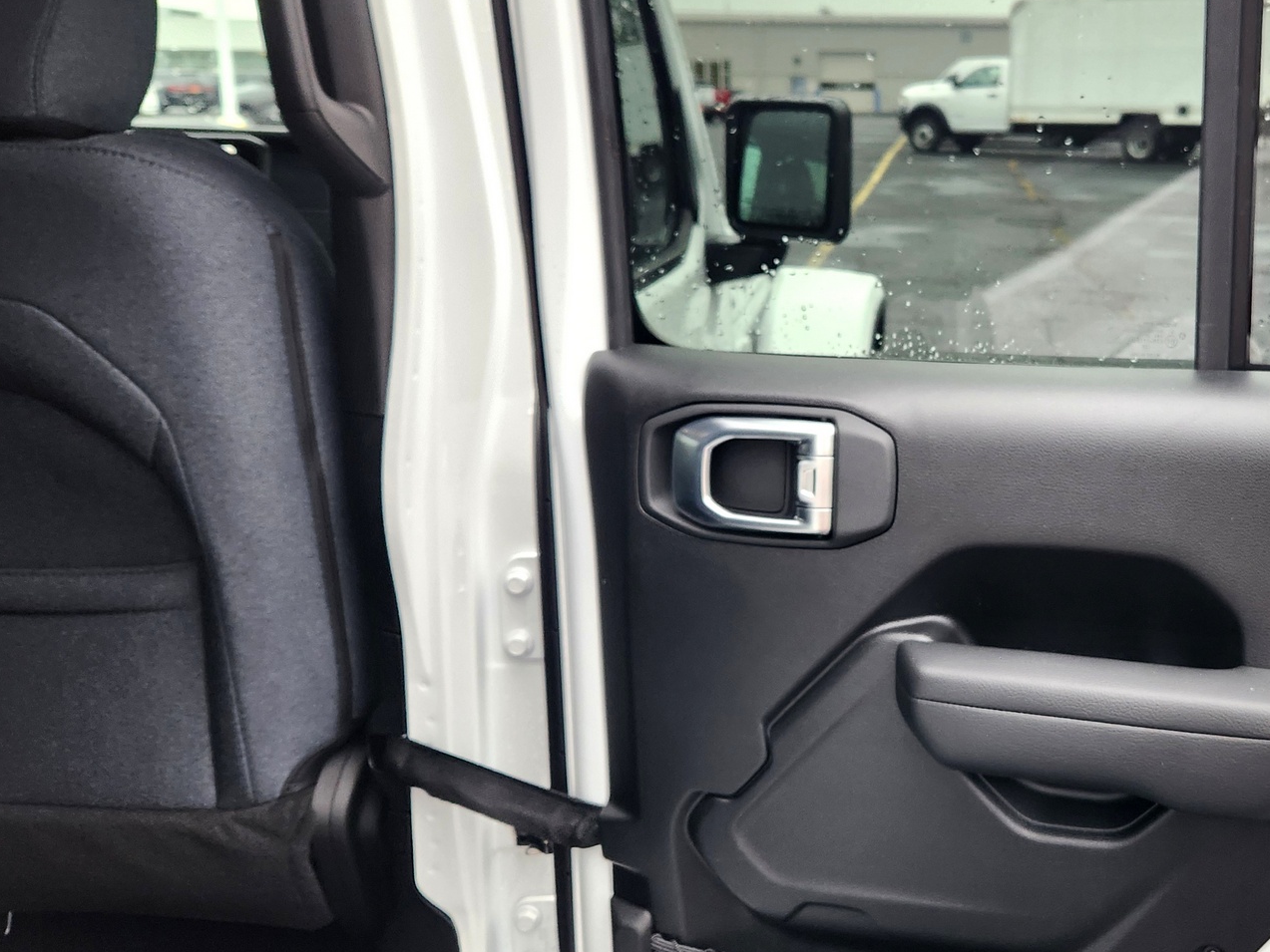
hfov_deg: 47.9
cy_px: 403
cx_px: 976
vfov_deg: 38.6
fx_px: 1358
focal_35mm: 37
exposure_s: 1/180
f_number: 1.8
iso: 200
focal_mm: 5.4
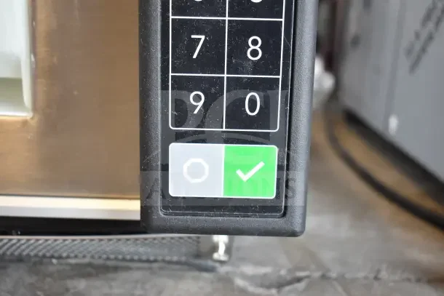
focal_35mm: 44
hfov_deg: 45.0
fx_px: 537
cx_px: 222
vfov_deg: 30.9
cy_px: 148
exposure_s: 1/50
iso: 1000
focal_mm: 29
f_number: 4.2
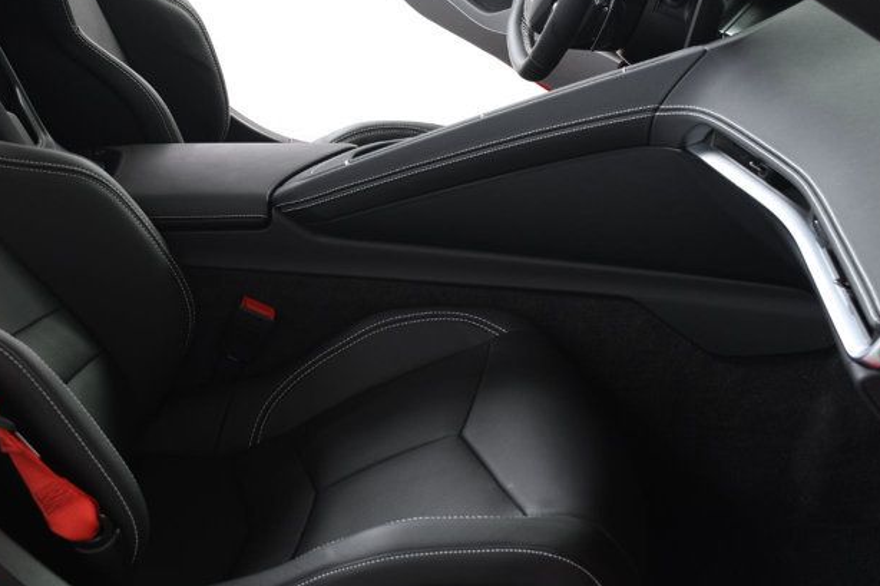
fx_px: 1588
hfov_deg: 30.8
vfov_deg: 20.8
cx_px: 328
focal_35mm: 65
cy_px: 169
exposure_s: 1/160
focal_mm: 26
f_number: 4.5
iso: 100
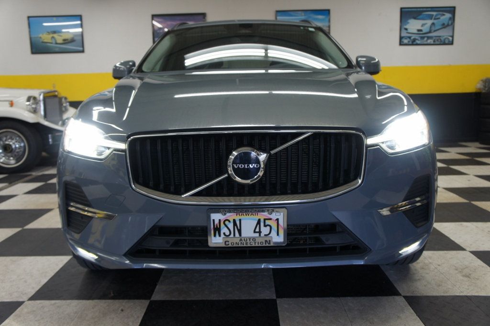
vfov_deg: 41.6
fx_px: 428
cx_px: 245
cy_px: 163
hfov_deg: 59.5
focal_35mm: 32
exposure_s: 1/40
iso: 250
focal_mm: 21
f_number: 4
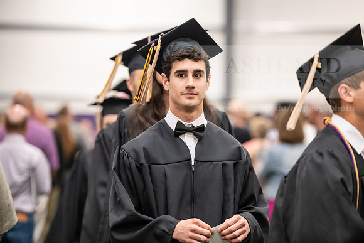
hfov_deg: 12.8
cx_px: 182
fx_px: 1618
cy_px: 122
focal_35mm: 160
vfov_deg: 8.6
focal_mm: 160
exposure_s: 1/200
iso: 3200
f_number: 3.2
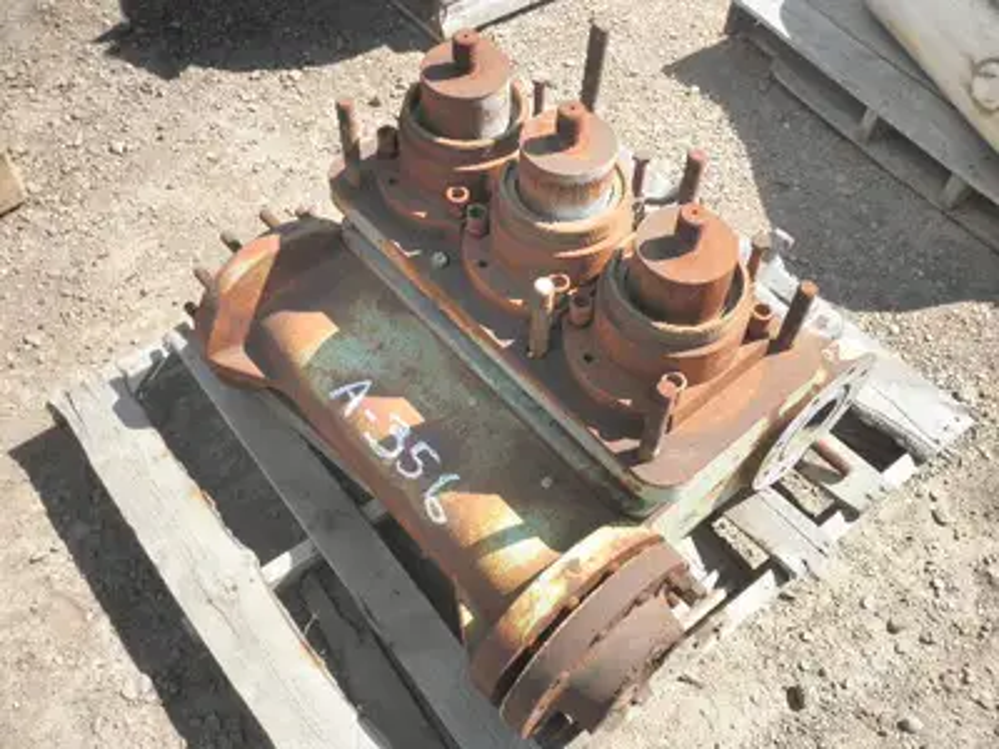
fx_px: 1010
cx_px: 500
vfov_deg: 40.7
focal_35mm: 35
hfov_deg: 52.6
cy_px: 374
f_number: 9.1
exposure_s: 1/80
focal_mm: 6.1
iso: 64
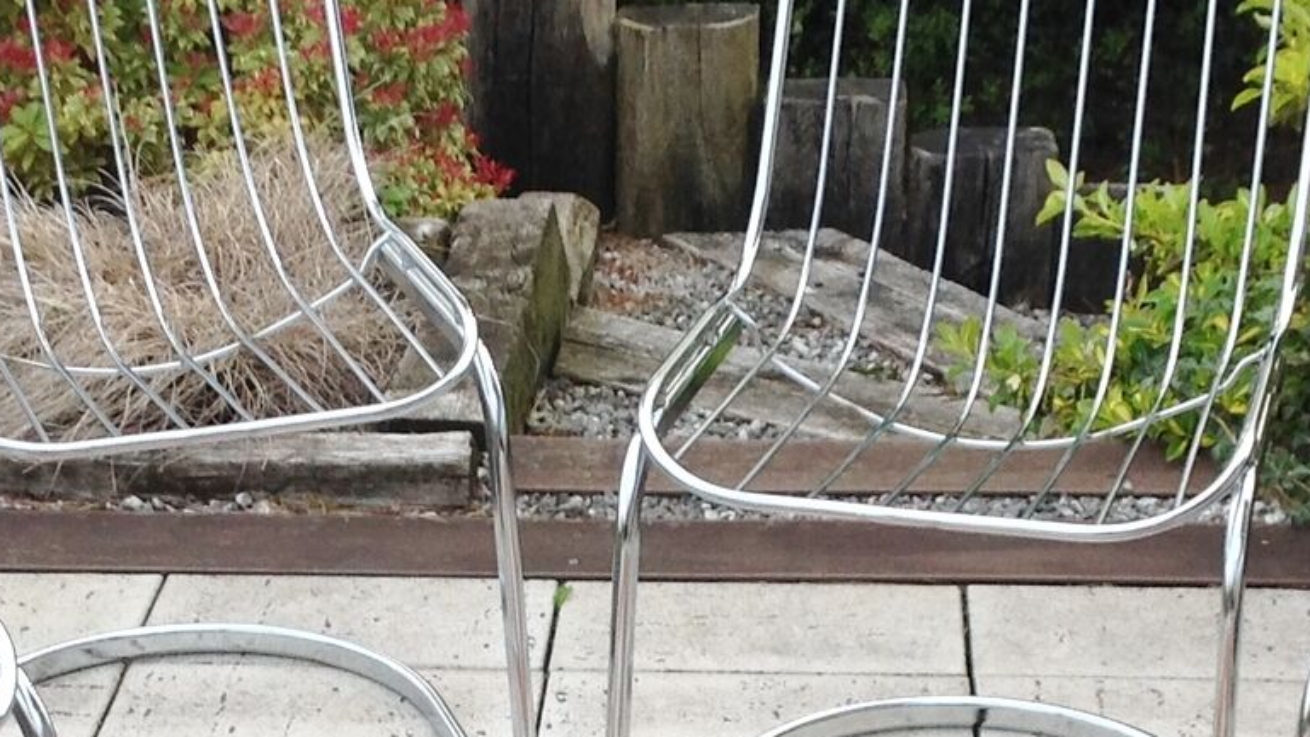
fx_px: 3440
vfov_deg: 12.1
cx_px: 649
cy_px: 795
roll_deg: +1.2
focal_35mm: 99
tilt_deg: -29.7
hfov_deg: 21.6
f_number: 2.4
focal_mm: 4.28
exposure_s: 1/173
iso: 50
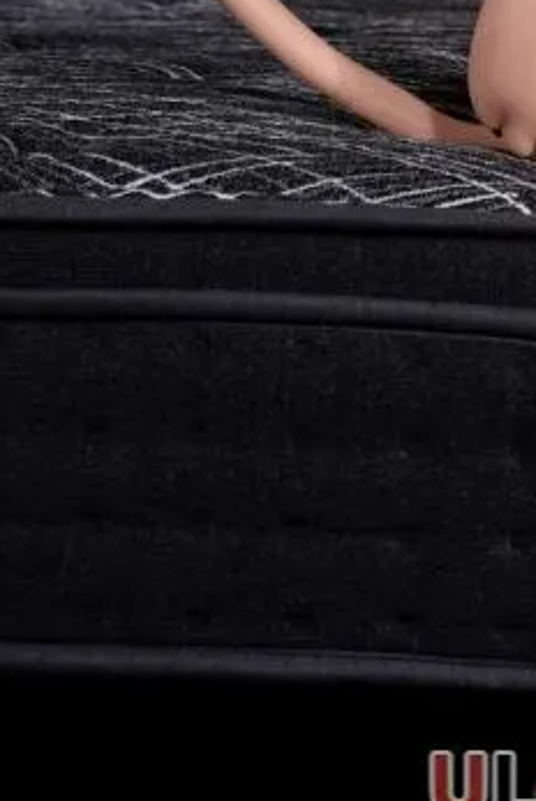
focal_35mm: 158
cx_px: 679
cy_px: -157
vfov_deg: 12.7
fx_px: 3521
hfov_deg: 8.6
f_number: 4.5
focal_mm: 61
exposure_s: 1/125
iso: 50
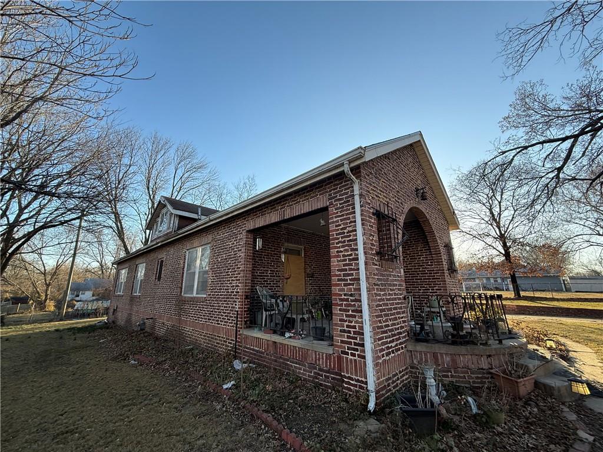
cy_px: 226
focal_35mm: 14
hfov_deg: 102.1
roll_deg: -0.1
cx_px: 302
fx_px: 244
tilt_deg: +16.8
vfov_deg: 85.7
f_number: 2.2
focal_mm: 2.22
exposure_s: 1/436
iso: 64
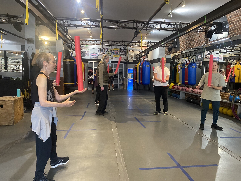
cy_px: 90
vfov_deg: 53.1
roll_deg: -1.0
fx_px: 181
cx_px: 120
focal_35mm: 26
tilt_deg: -4.2
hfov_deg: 67.3
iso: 320
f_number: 1.8
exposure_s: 1/60
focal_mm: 4.25
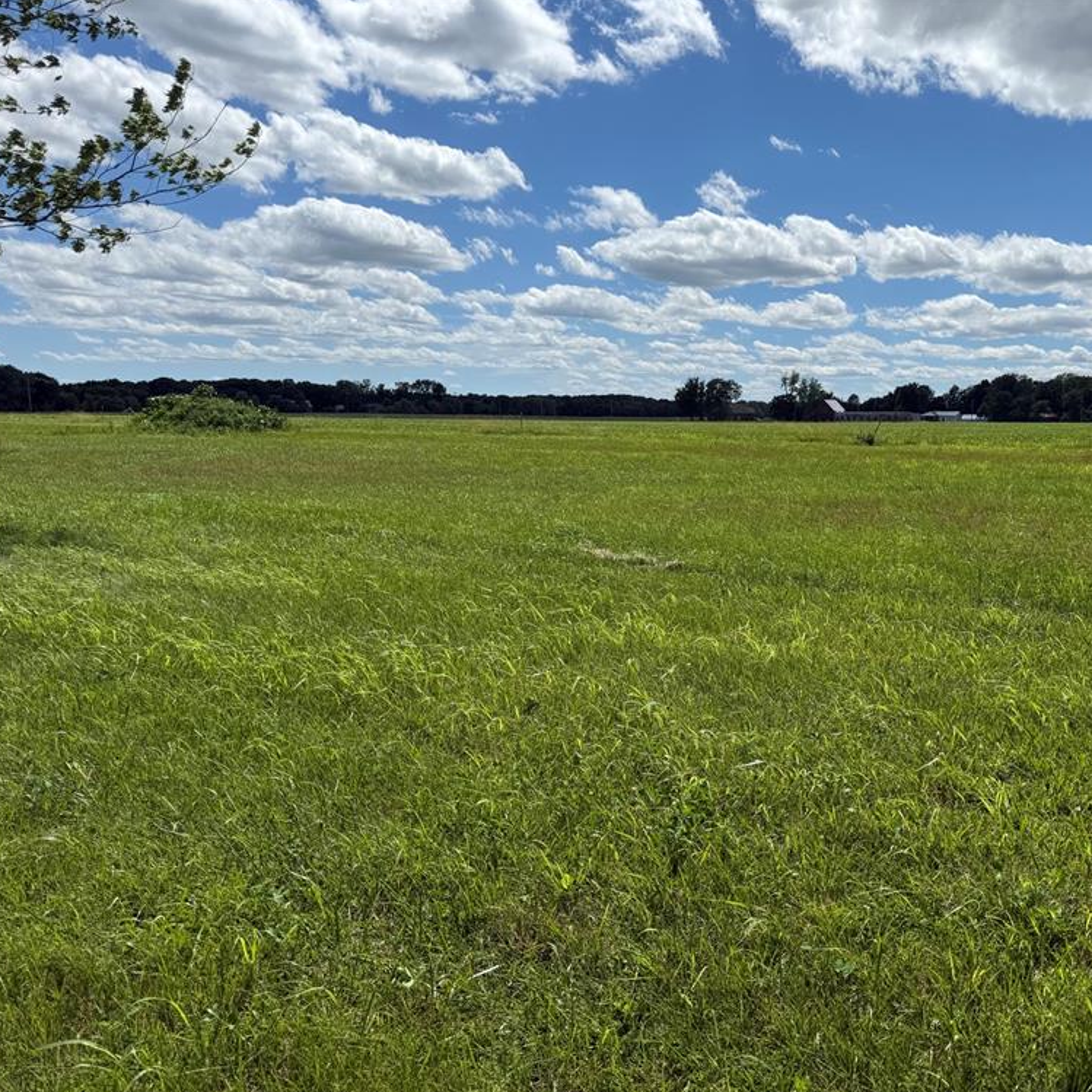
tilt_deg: -7.4
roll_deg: +1.7
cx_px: 730
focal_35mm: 29
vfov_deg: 55.6
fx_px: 1035
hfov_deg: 54.5
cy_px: 554
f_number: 1.78
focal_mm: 6.76
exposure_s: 1/8130
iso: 80
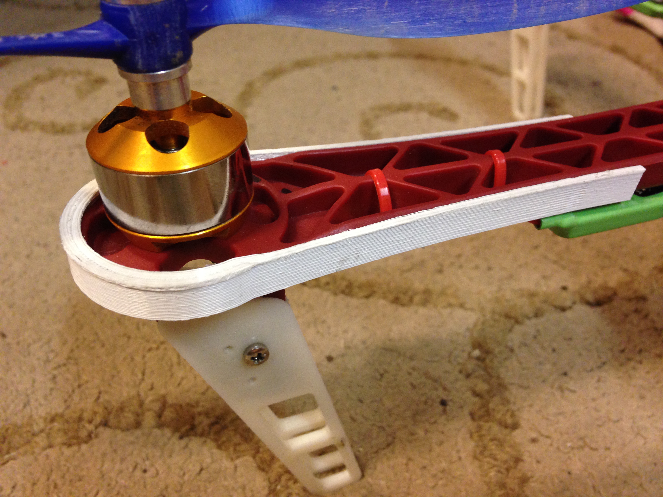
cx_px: 332
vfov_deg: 42.9
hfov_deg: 55.4
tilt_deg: -36.2
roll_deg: +0.5
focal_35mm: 33
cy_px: 248
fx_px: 632
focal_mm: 4.12
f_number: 2.4
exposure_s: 1/20
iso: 200
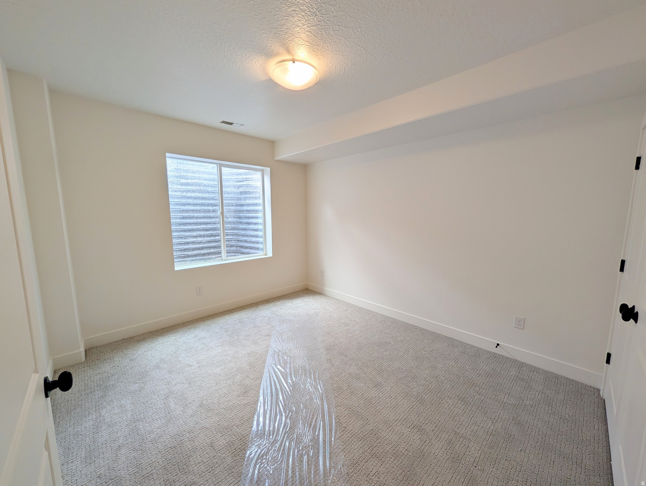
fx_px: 224
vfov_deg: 94.6
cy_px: 243
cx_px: 323
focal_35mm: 12
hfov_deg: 110.5
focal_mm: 2.02
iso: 73
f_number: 1.7
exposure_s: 1/120
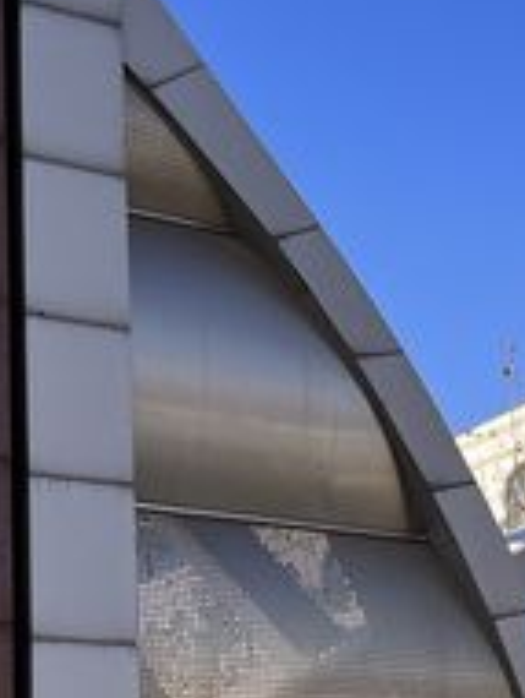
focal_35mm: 104
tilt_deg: +8.2
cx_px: 617
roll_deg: +3.5
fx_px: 2098
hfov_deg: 13.9
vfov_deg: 18.5
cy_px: 636
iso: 50
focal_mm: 5.7
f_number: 1.5
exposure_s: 1/2632
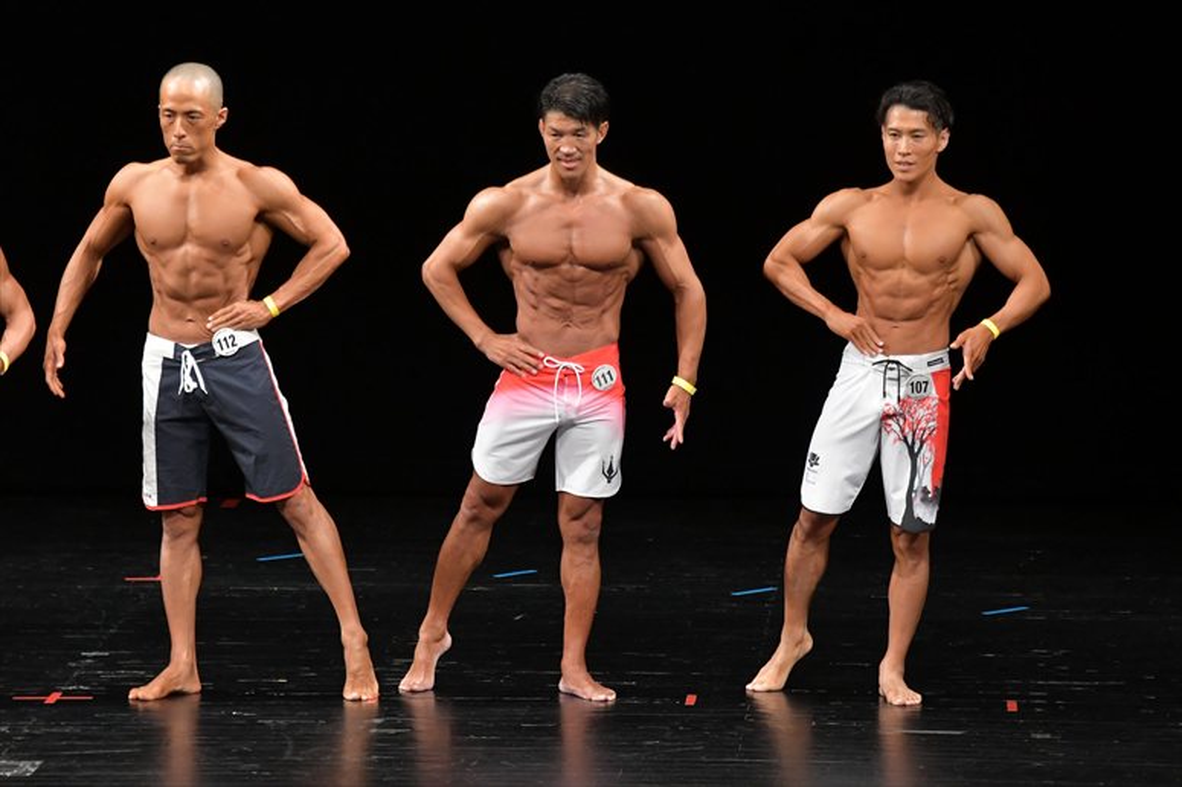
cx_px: 591
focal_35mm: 255
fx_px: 8369
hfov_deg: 8.1
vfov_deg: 5.4
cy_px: 394
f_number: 5.6
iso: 3200
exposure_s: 1/400
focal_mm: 170
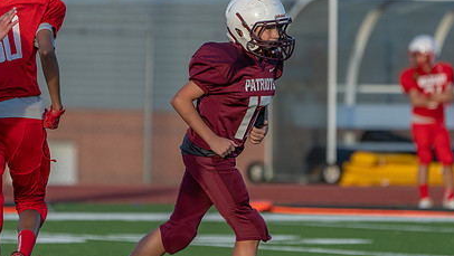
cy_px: 113
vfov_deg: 2.0
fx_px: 7204
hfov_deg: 3.6
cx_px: 230
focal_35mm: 598
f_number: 5.6
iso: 640
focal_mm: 400
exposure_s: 1/1250
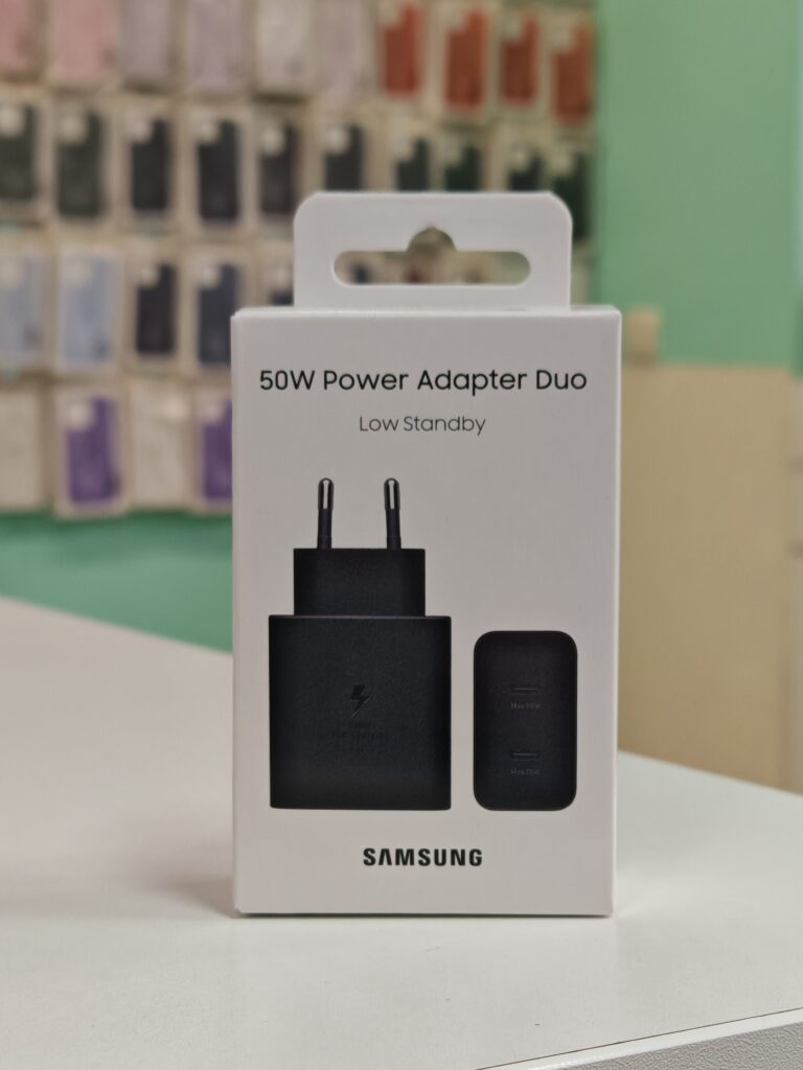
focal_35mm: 68
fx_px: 2103
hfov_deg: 21.6
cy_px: 535
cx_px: 402
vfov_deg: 28.6
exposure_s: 1/100
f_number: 1.9
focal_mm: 6.67
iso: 125
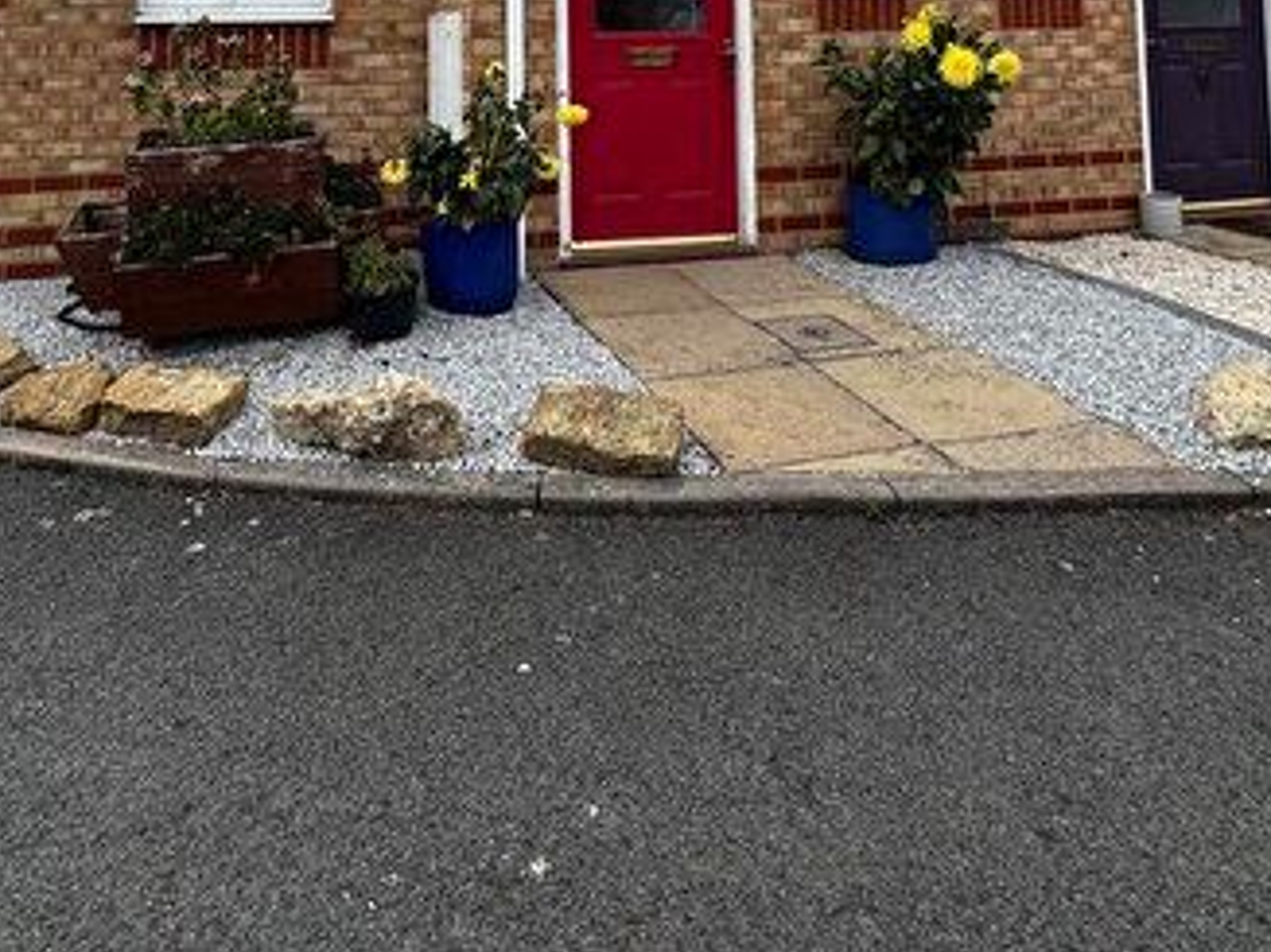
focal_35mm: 30
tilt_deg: +4.4
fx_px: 1101
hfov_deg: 59.3
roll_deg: +0.8
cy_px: -60
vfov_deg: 39.5
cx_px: 486
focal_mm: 2.22
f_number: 2.2
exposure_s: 1/804
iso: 40
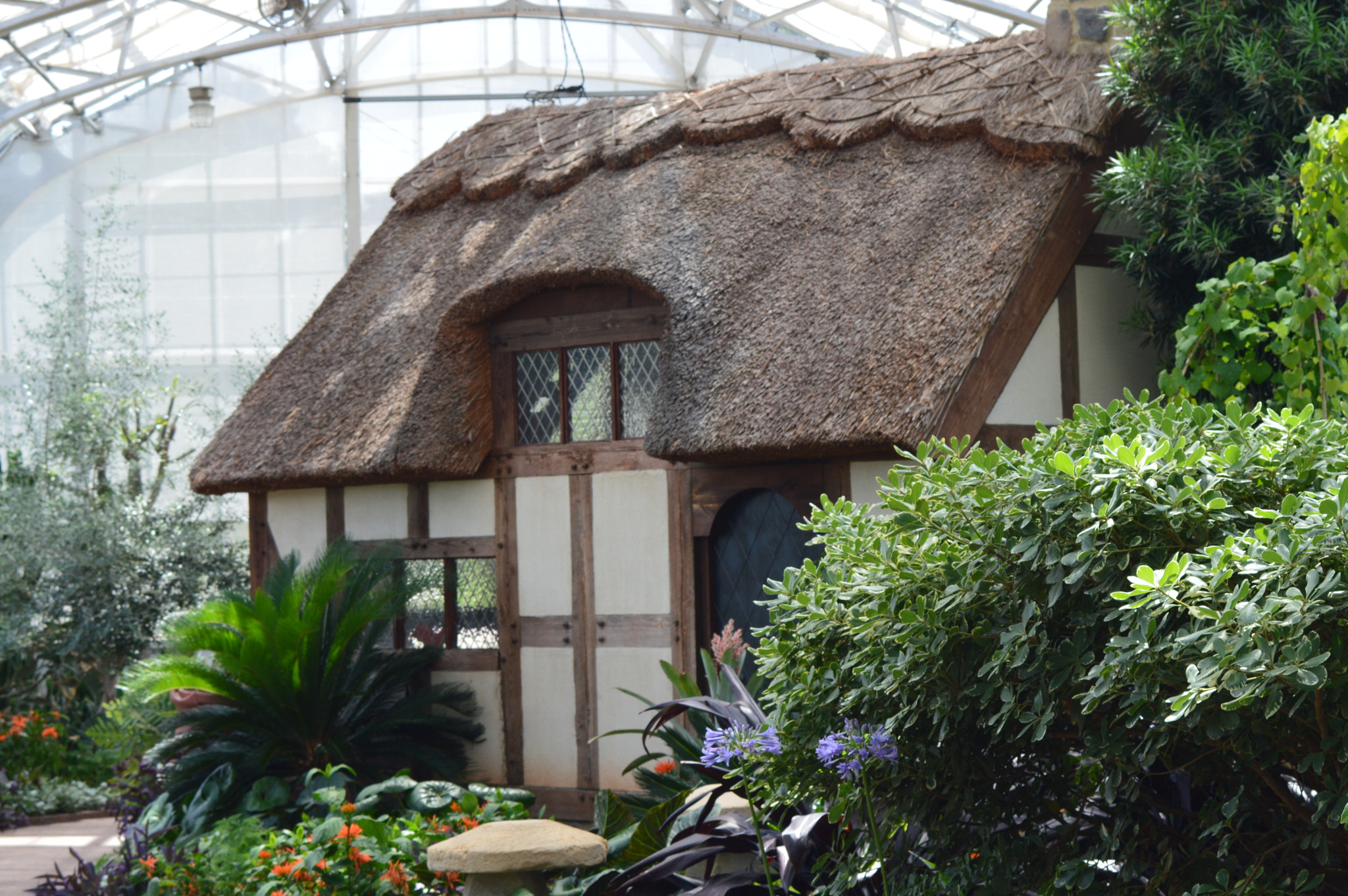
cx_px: 674
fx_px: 2918
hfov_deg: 26.0
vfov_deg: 17.5
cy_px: 448
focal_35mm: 78
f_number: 9
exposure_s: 1/160
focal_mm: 52
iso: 400
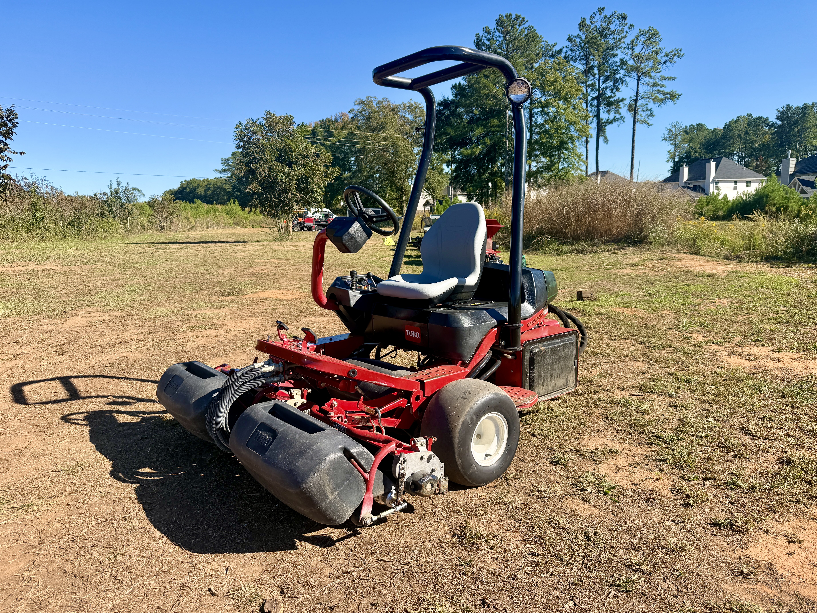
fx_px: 566
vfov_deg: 56.8
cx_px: 408
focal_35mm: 24
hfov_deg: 71.6
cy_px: 306
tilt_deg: -10.6
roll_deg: +2.6
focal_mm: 6.76
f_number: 1.78
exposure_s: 1/2232
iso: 80
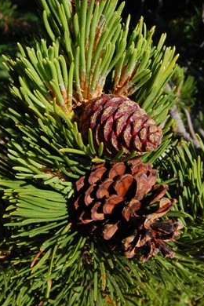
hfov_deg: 24.6
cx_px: 108
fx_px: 467
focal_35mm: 55
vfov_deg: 36.2
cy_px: 134
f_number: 25
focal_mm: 26
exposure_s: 1/250
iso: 1600
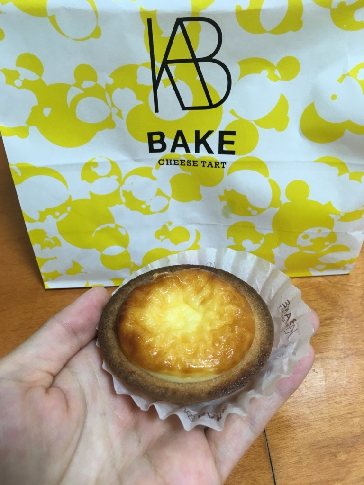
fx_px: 407
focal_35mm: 29
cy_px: 242
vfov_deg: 61.7
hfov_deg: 48.2
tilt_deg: -47.7
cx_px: 182
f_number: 2.2
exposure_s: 1/30
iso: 40
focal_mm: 4.15
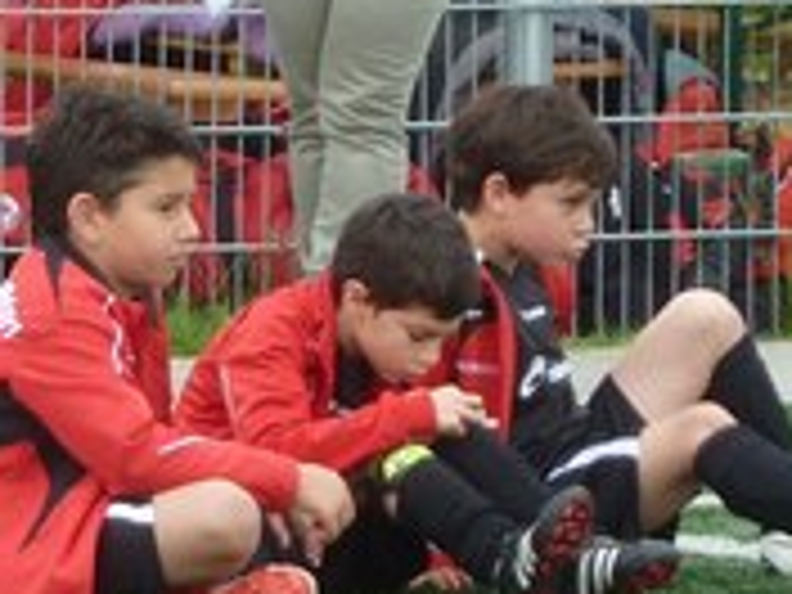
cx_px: -392
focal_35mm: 779
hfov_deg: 2.5
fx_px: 17823
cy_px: 79
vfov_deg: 1.9
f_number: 4.5
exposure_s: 1/100
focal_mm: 32.1
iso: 80
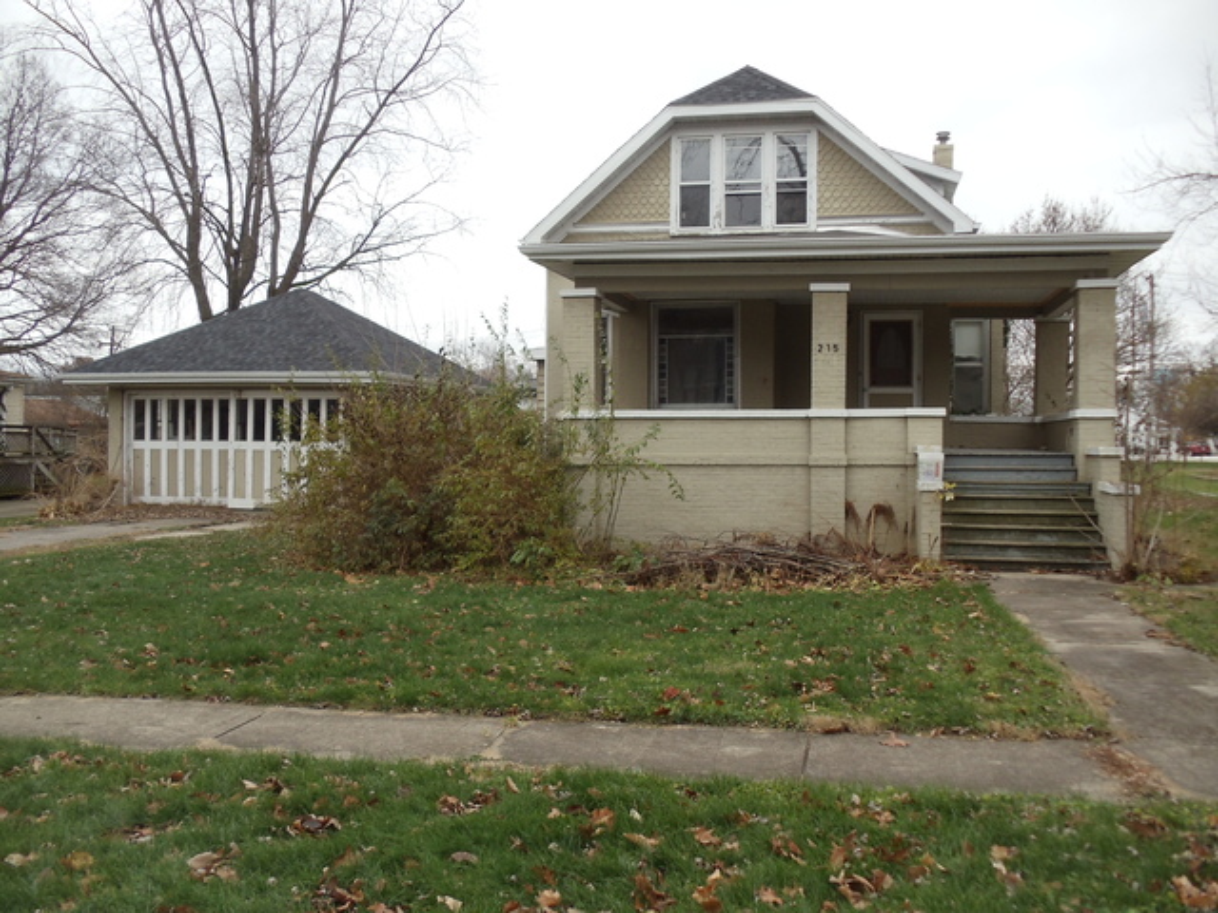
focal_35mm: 44
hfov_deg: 42.9
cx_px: 609
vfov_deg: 32.9
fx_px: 1548
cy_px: 456
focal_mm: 6
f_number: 3.5
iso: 100
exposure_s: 1/160
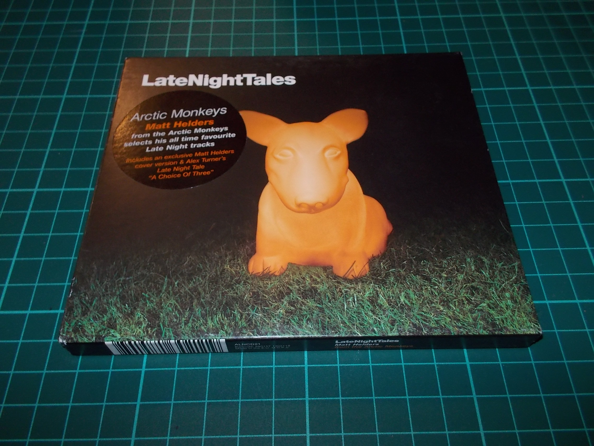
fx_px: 498
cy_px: 223
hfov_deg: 61.7
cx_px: 297
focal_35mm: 29
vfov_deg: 48.2
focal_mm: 4.1
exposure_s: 1/30
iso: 200
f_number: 3.3
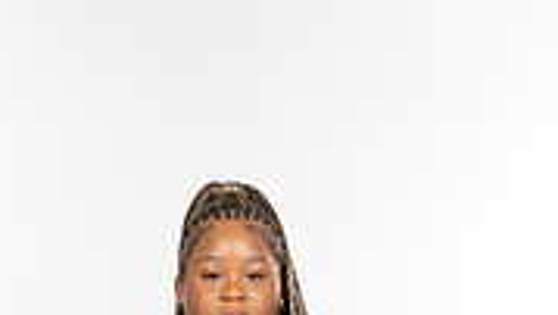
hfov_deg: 13.2
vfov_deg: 7.1
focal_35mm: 163
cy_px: 677
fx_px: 2414
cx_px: 153
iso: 200
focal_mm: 62
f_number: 5.6
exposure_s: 1/250
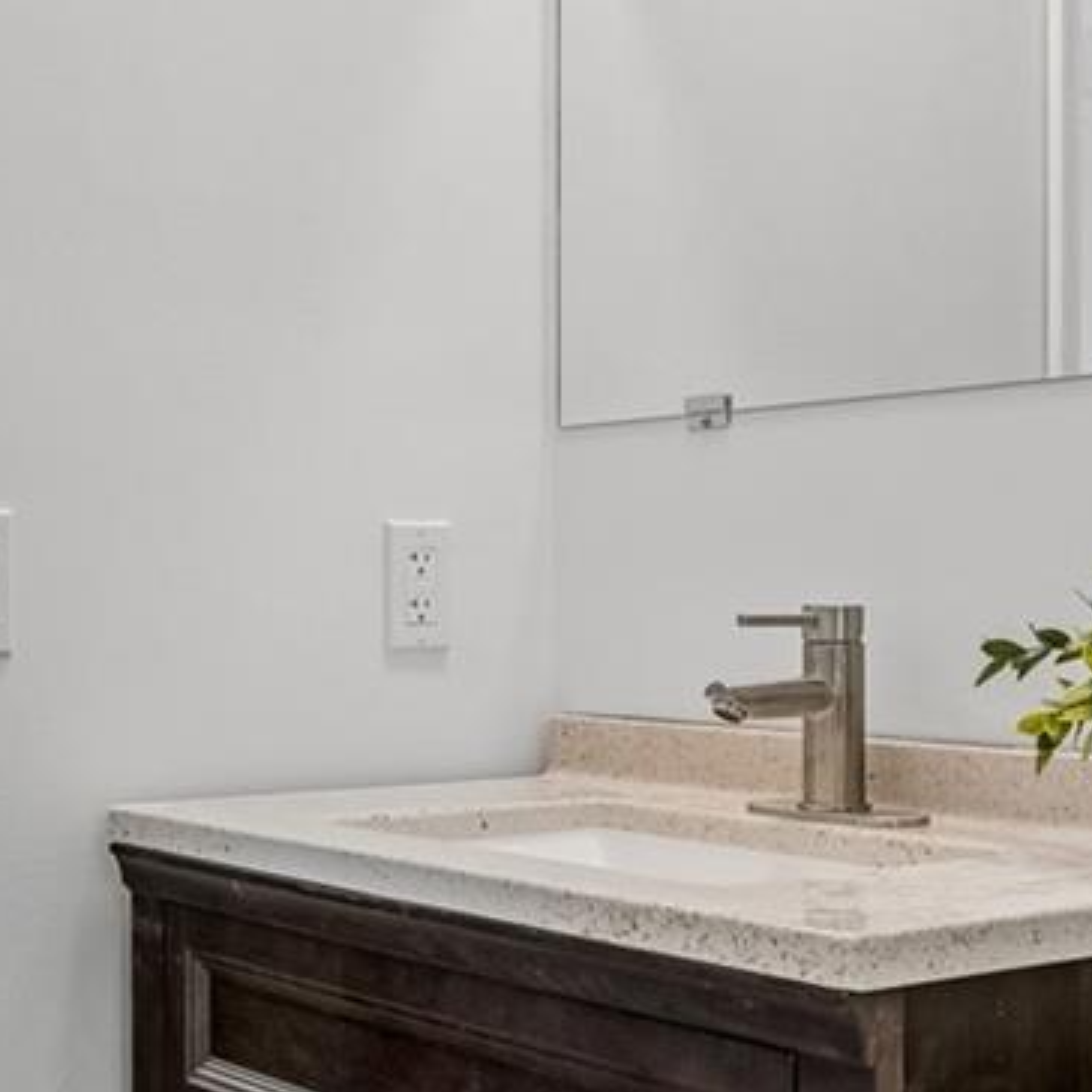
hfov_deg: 30.2
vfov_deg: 30.5
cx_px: 321
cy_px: 606
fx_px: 1999
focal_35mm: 56
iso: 100
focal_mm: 10
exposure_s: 1/5
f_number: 5.6
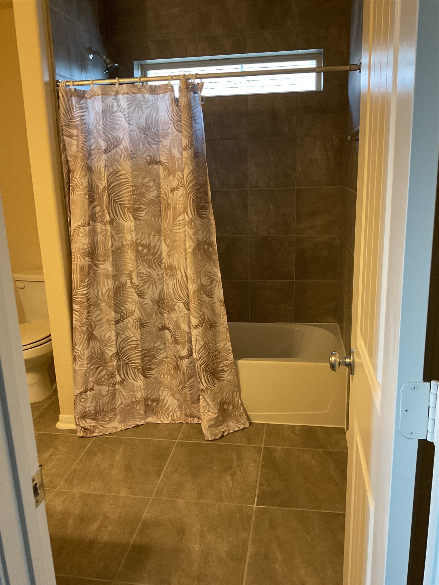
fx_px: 490
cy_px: 292
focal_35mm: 29
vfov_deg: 61.7
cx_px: 220
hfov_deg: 48.2
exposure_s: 1/60
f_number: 1.8
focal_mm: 3
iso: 100
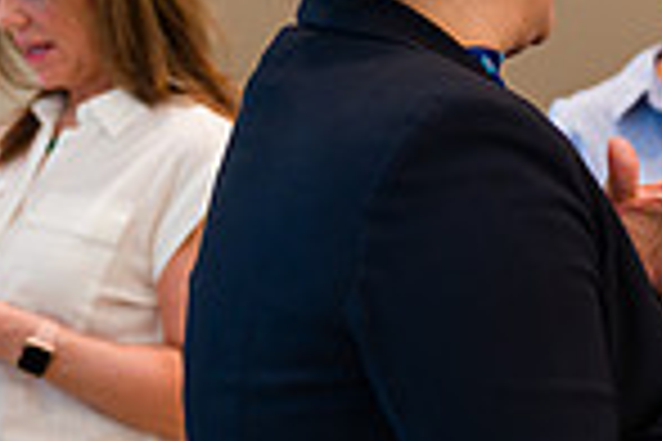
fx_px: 3420
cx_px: 847
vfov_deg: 7.4
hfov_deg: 10.8
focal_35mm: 186
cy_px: 166
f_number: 3.2
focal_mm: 47
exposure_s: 1/200
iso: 500
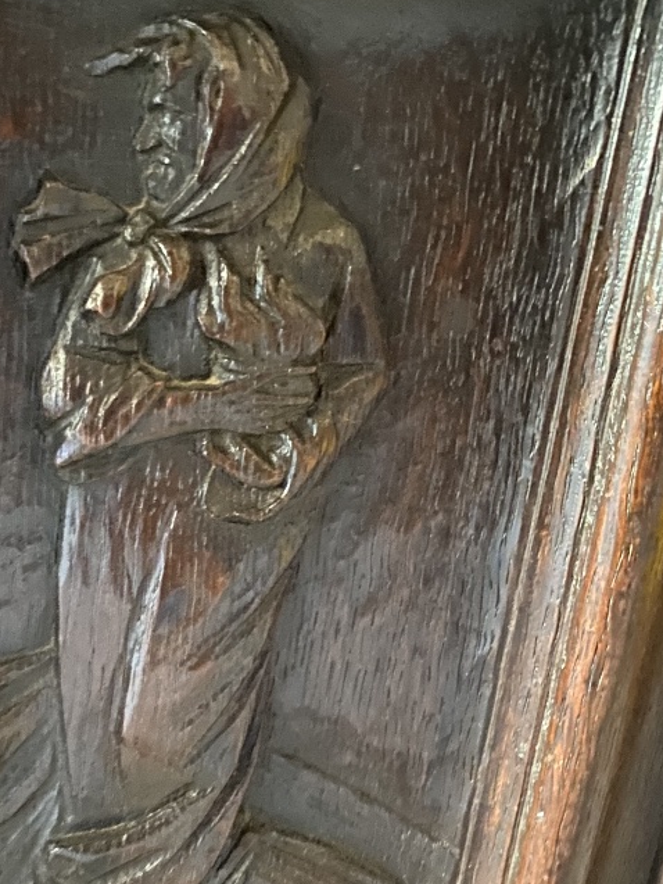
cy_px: 562
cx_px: 69
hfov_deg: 28.6
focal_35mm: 49
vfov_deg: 38.6
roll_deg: -5.1
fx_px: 1251
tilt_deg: -17.4
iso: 1600
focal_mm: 4.25
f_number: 1.8
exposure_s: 1/15
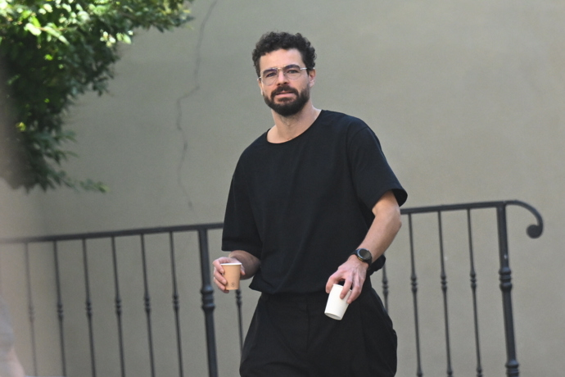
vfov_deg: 6.9
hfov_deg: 10.3
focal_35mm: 200
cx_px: 282
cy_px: 188
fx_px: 3139
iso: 1600
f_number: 4.5
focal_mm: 200
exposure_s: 1/1250
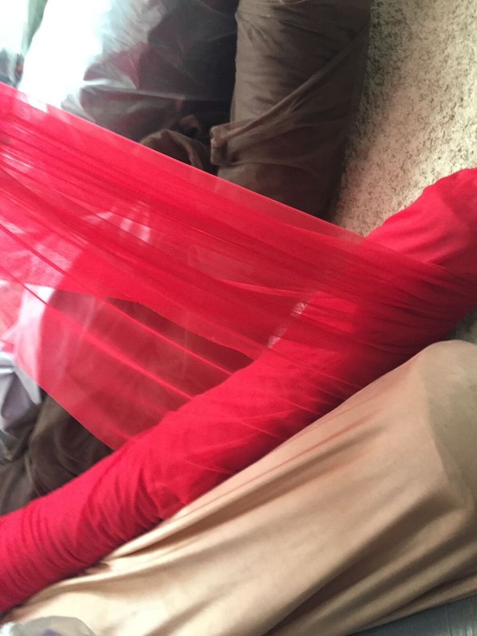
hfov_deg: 48.2
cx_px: 238
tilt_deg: -34.7
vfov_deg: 61.7
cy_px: 318
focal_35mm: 29
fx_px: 533
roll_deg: -37.1
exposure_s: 1/20
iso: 250
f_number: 2.2
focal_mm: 4.15
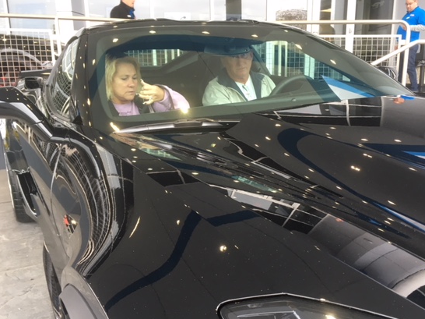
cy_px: 184
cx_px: 242
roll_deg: +0.2
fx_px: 417
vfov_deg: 41.6
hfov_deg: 53.8
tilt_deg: -13.8
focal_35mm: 34
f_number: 2.2
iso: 50
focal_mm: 4.15
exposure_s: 1/30
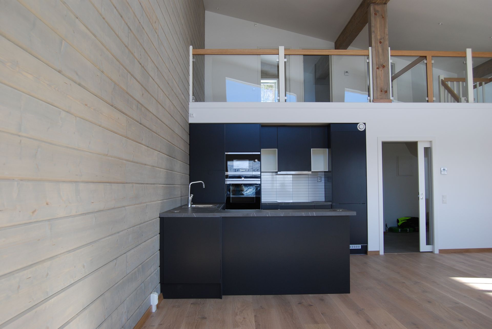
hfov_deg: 61.9
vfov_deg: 43.7
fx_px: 410
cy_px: 164
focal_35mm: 30
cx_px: 246
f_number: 5.6
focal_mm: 20
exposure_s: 1/125
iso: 200
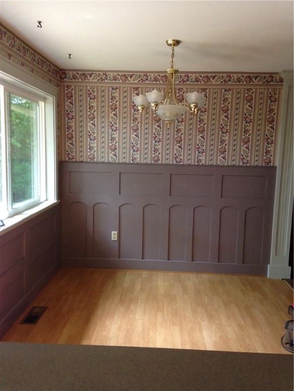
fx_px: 374
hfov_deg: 42.9
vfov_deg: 55.4
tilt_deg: -8.1
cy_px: 196
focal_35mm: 33
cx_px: 147
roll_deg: -1.8
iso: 100
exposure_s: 1/20
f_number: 2.4
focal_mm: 4.12
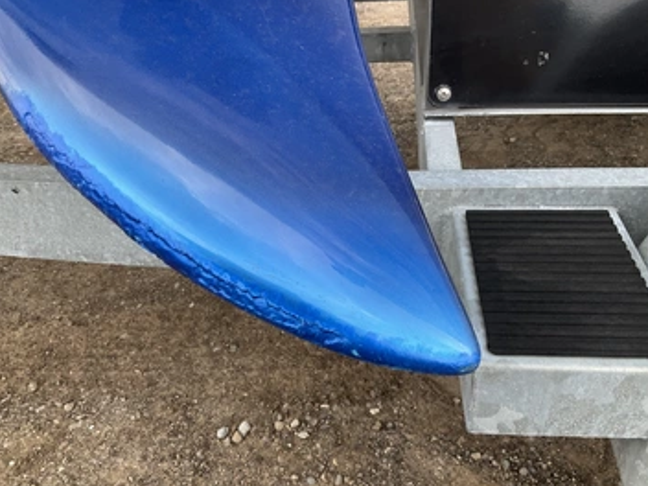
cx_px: 322
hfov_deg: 55.4
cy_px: 260
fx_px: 618
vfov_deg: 42.9
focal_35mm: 33
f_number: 1.8
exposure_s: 1/223
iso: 20
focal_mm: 3
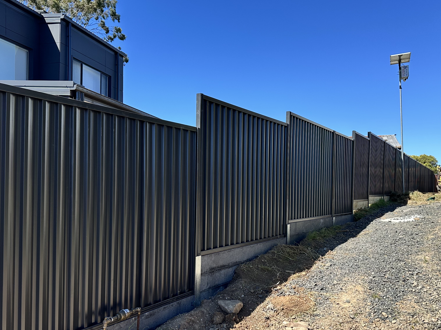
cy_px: 192
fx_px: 408
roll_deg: -0.7
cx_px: 237
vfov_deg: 44.0
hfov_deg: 56.8
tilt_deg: +0.2
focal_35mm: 32
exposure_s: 1/2967
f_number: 1.78
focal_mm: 6.86
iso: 80
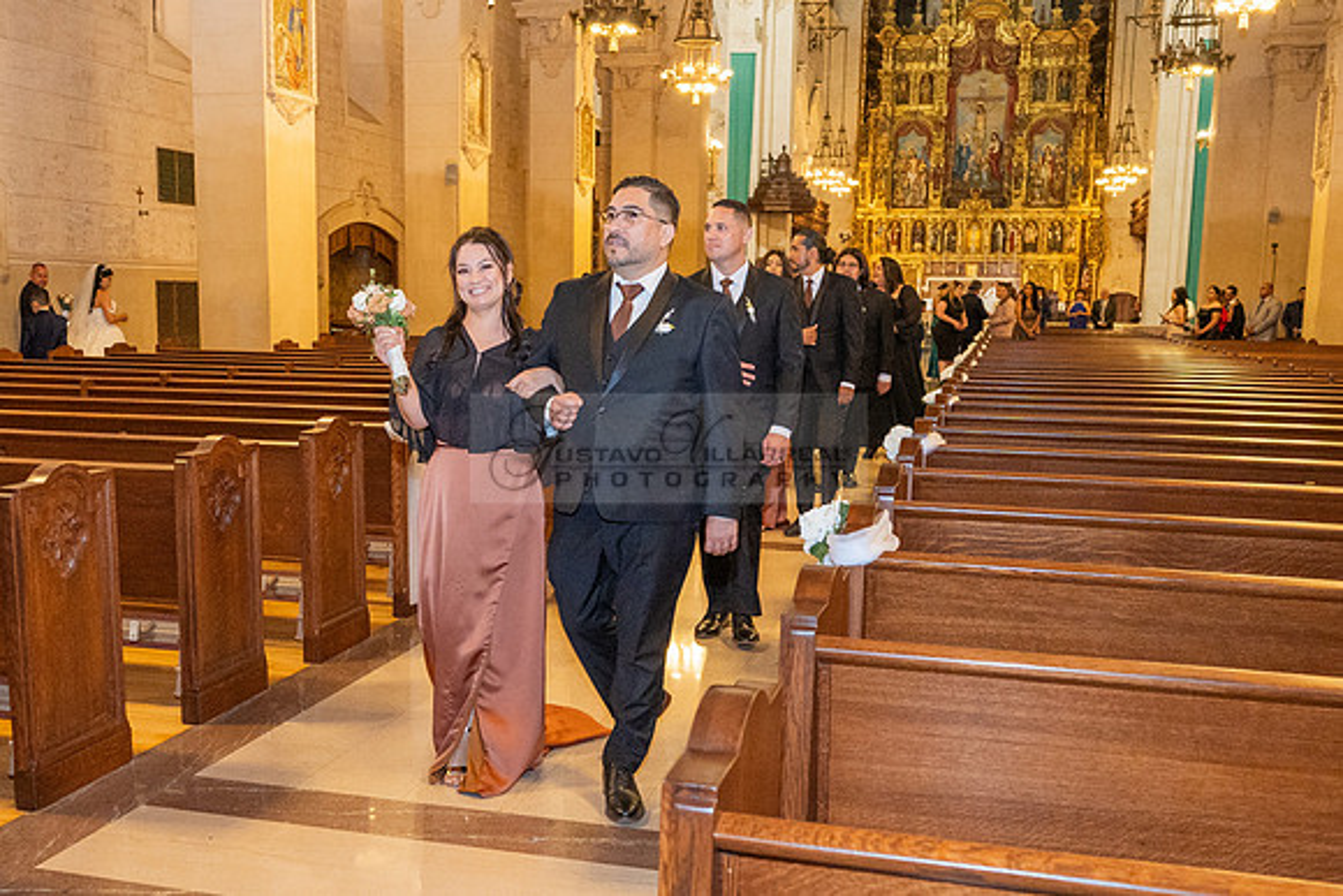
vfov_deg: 36.6
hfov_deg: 52.7
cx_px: 580
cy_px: 531
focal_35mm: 36
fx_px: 1351
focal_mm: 14
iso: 800
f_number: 2.8
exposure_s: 1/125
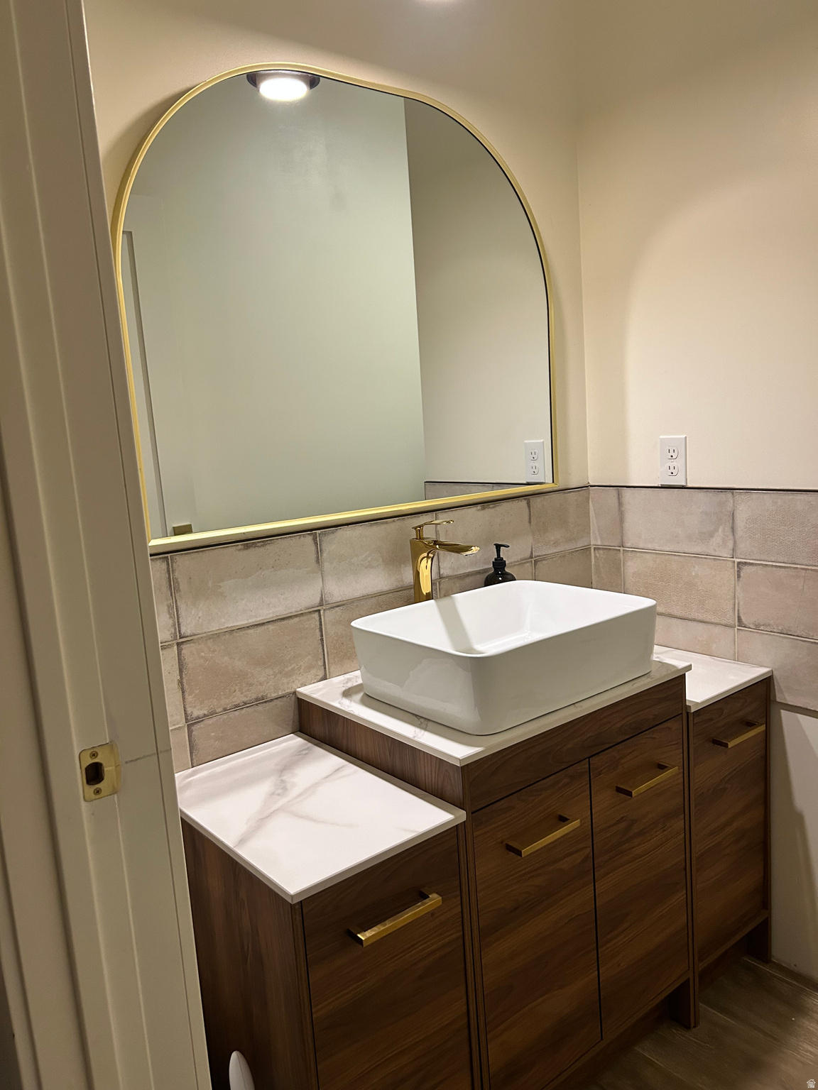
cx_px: 409
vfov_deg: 67.3
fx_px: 819
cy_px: 545
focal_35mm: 26
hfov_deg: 53.1
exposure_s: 1/60
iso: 200
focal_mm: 5.7
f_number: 1.5
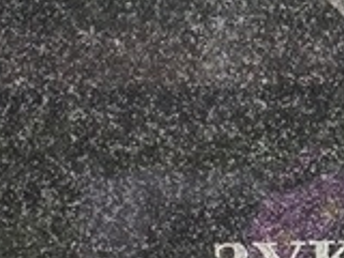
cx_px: 302
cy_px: 344
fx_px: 2474
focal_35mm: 249
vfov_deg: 5.9
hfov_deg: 7.9
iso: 80
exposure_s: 1/120
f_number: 1.7
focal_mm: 4.71
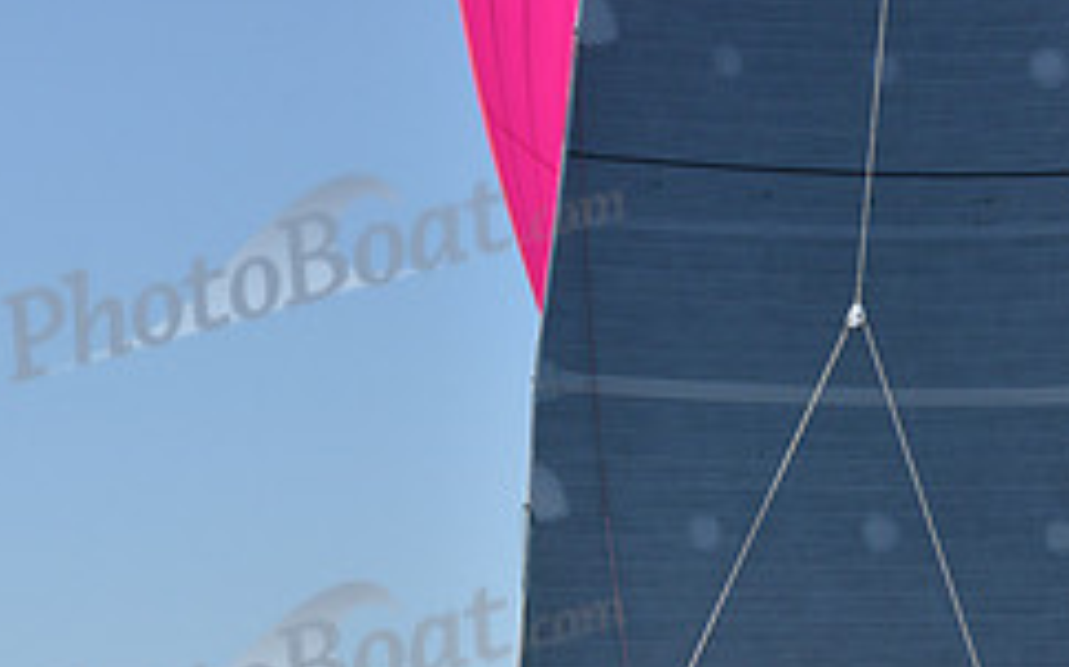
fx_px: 4980
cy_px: 841
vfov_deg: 7.6
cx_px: 857
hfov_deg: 12.2
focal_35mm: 171
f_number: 9
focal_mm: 70
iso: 320
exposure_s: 1/1250
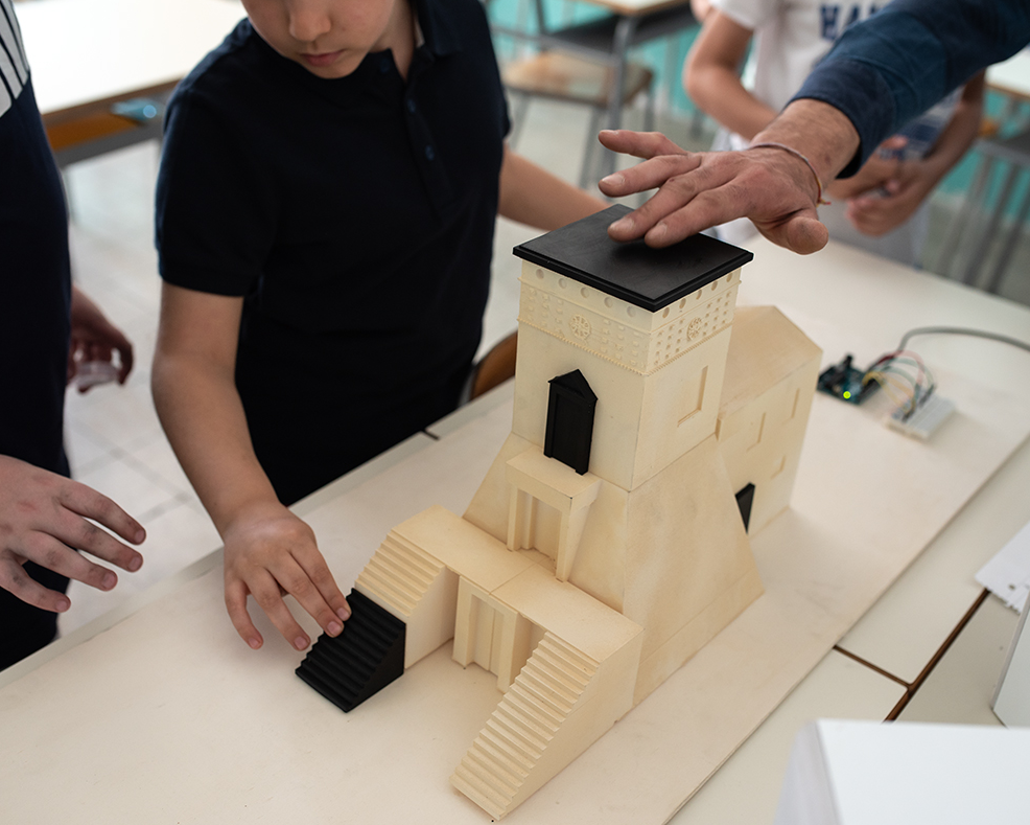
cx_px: 545
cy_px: 414
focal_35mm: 40
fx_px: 1219
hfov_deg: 45.8
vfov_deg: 37.3
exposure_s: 1/320
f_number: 3.5
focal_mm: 35
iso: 400
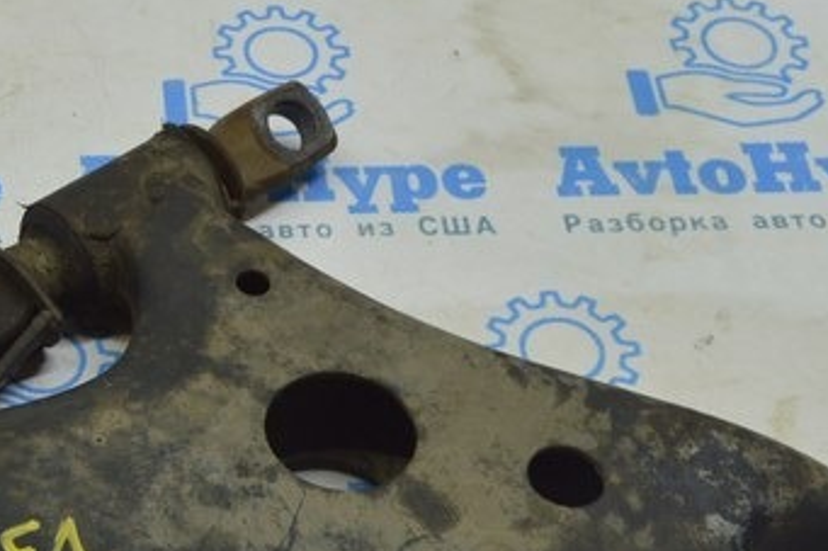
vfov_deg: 16.8
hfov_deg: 23.7
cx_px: -44
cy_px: 380
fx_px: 1862
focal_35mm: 81
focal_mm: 18
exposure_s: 1/40
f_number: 5.6
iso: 400
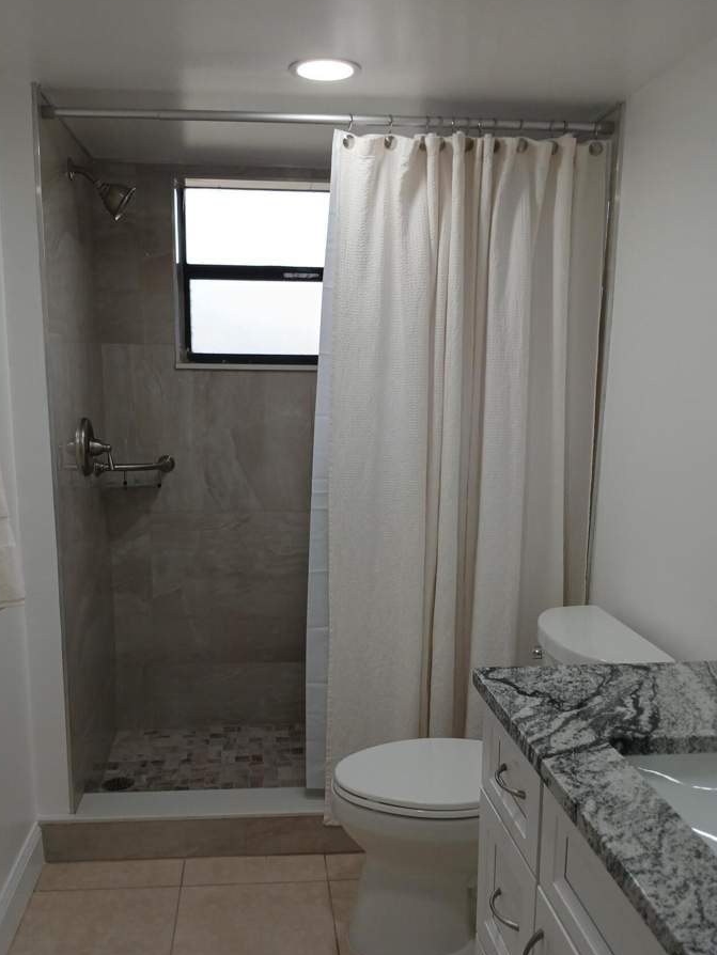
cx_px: 332
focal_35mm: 31
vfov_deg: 58.0
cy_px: 553
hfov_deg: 45.4
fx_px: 856
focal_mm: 3.98
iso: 50
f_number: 1.8
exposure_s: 1/60
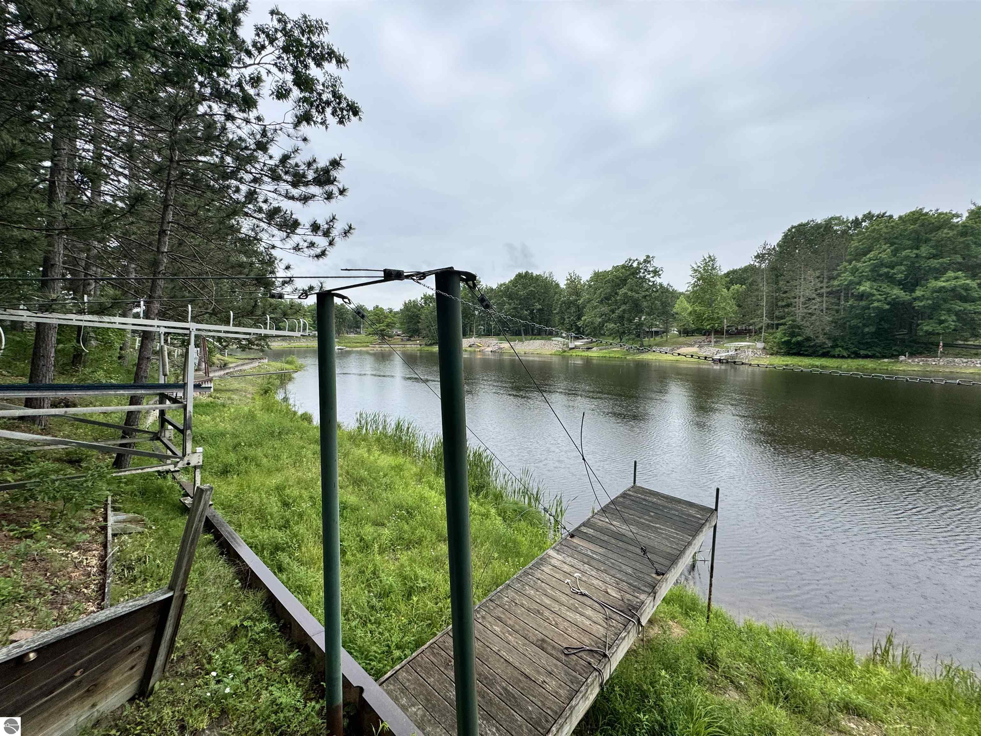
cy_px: 368
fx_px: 397
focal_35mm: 14
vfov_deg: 85.7
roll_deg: -0.6
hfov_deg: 102.1
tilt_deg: -4.8
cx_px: 490
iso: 40
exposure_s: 1/394
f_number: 2.2
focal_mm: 2.22
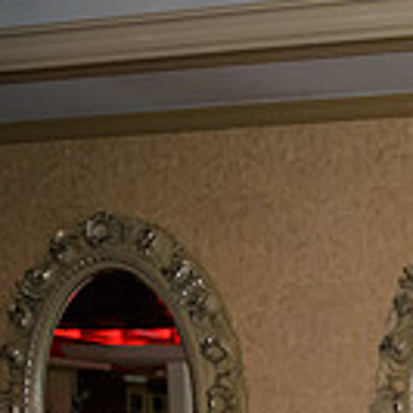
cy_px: 588
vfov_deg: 17.8
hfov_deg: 15.3
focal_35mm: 89
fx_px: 1201
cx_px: 845
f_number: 3.2
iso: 1600
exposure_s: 1/125
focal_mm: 24
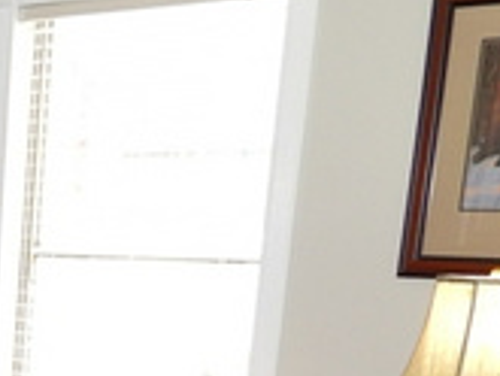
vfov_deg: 14.1
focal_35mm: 97
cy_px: 594
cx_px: -303
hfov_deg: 17.6
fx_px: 1402
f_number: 3.1
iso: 200
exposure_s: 1/30
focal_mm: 4.5
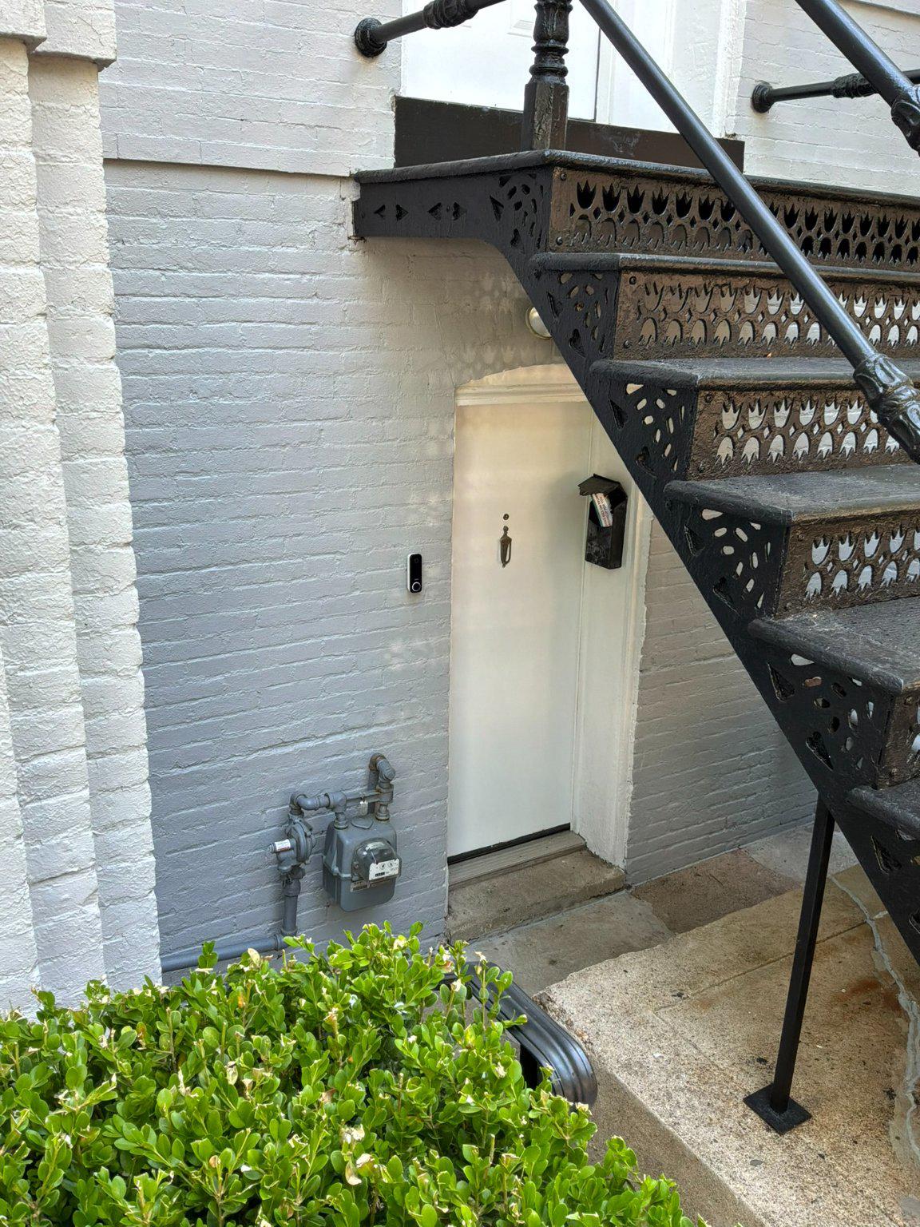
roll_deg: -0.9
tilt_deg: -17.7
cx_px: 460
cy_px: 614
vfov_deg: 63.4
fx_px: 992
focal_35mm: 28
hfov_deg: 49.7
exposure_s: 1/122
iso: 40
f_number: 1.8
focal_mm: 3
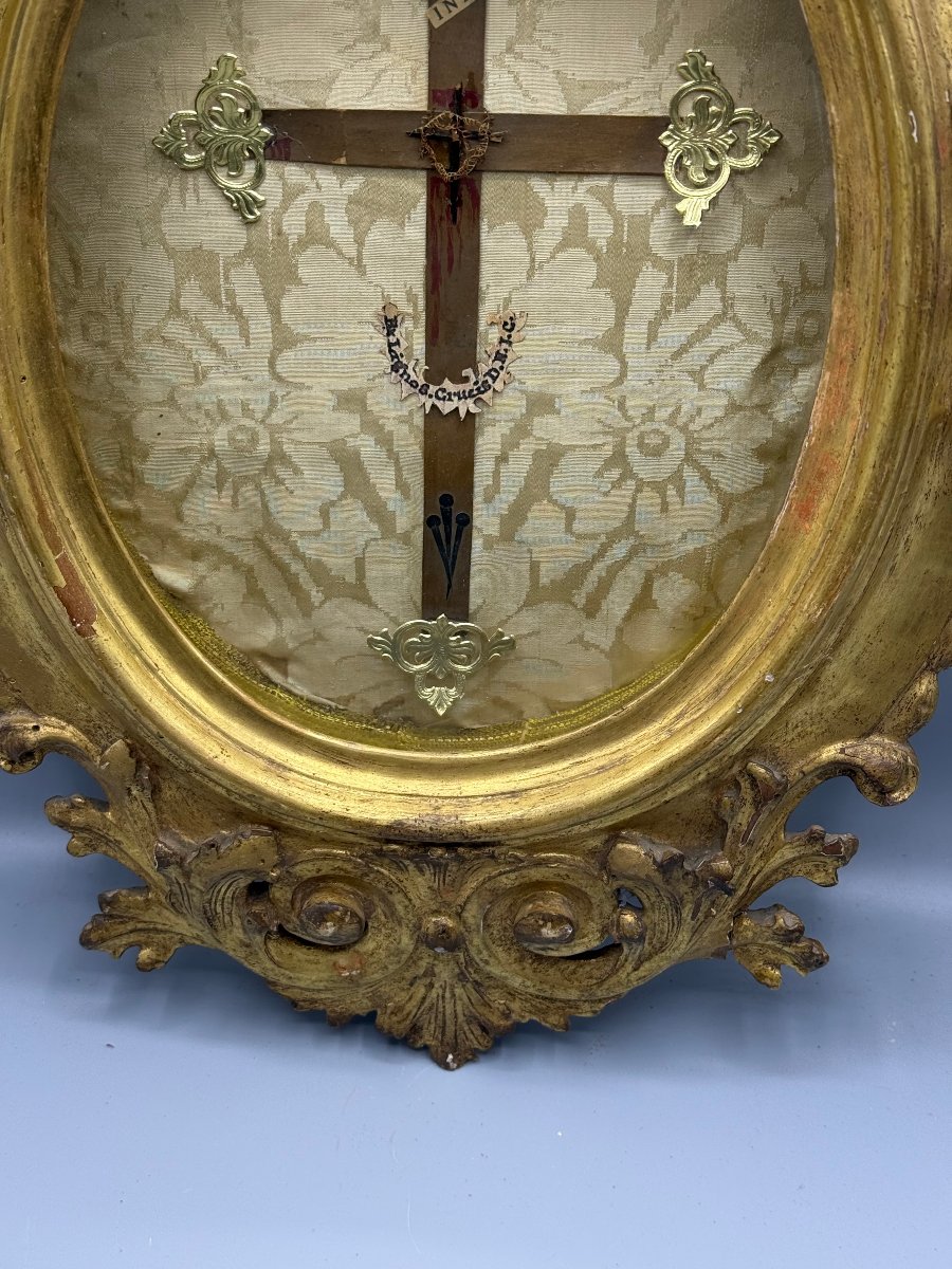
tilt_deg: -34.5
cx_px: 476
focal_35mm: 48
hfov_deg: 30.3
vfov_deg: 39.7
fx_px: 1760
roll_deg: -2.8
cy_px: 634
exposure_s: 1/636
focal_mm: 6.76
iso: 80
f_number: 1.78
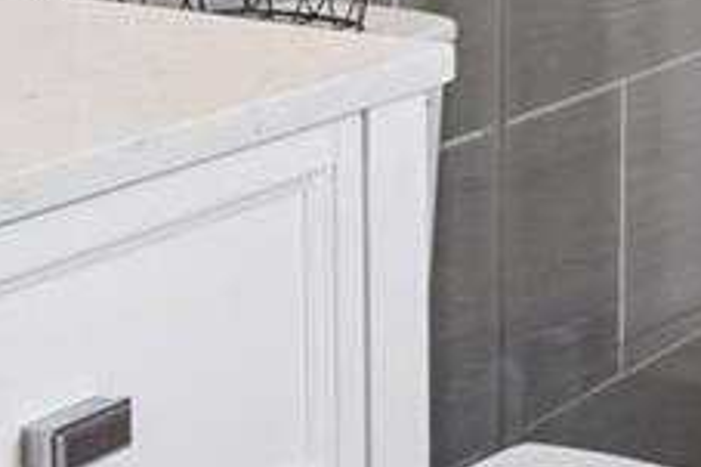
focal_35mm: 120
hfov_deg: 17.1
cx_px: 389
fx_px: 2335
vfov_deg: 10.6
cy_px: -430
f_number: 9
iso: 400
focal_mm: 17
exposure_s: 1/8
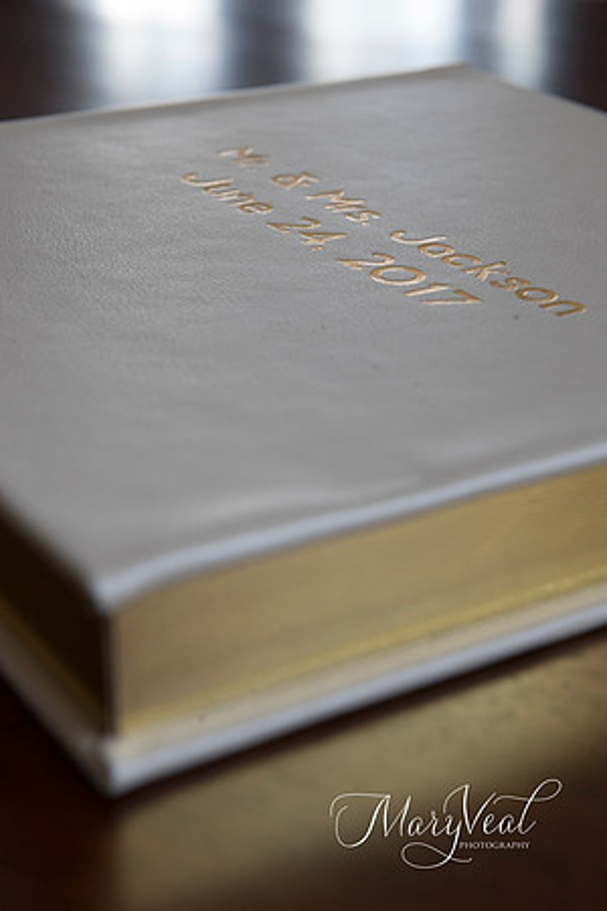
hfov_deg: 19.5
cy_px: 456
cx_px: 304
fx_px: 1770
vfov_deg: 28.8
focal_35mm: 70
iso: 2200
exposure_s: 1/100
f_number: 8
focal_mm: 70
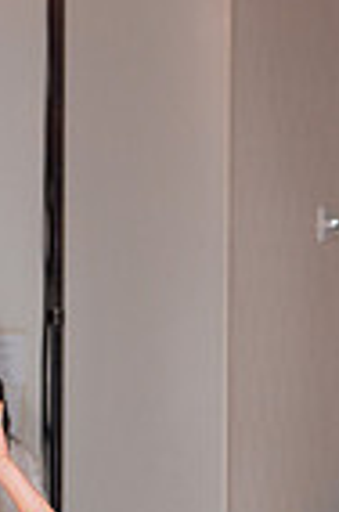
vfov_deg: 4.2
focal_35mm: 490
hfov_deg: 2.8
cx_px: 168
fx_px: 6955
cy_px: 804
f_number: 5.6
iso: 1250
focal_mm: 120
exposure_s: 1/200
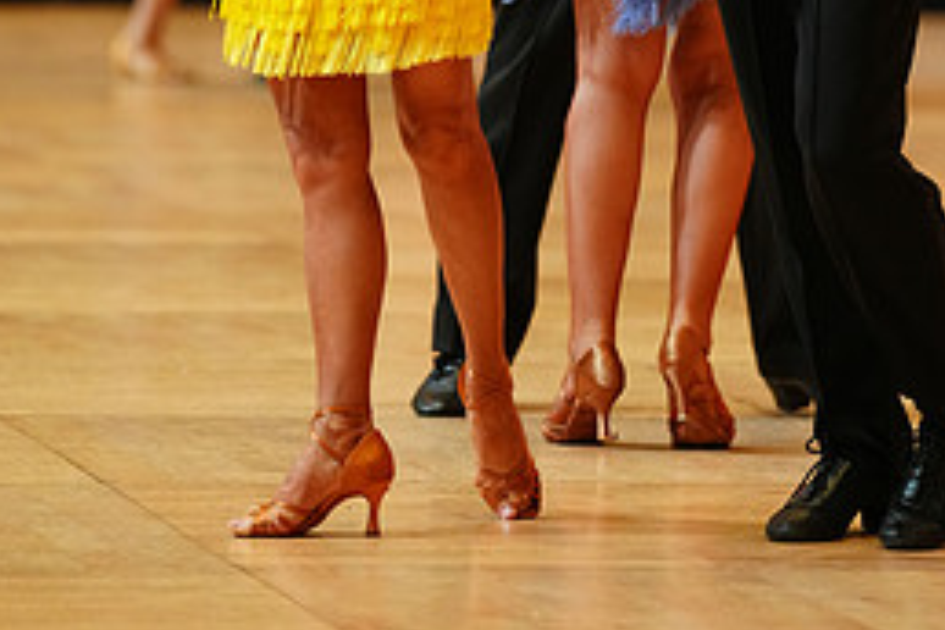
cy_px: -143
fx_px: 8793
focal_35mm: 335
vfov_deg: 4.1
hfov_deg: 6.2
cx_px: 573
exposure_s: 1/400
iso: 2500
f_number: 2.8
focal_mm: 149
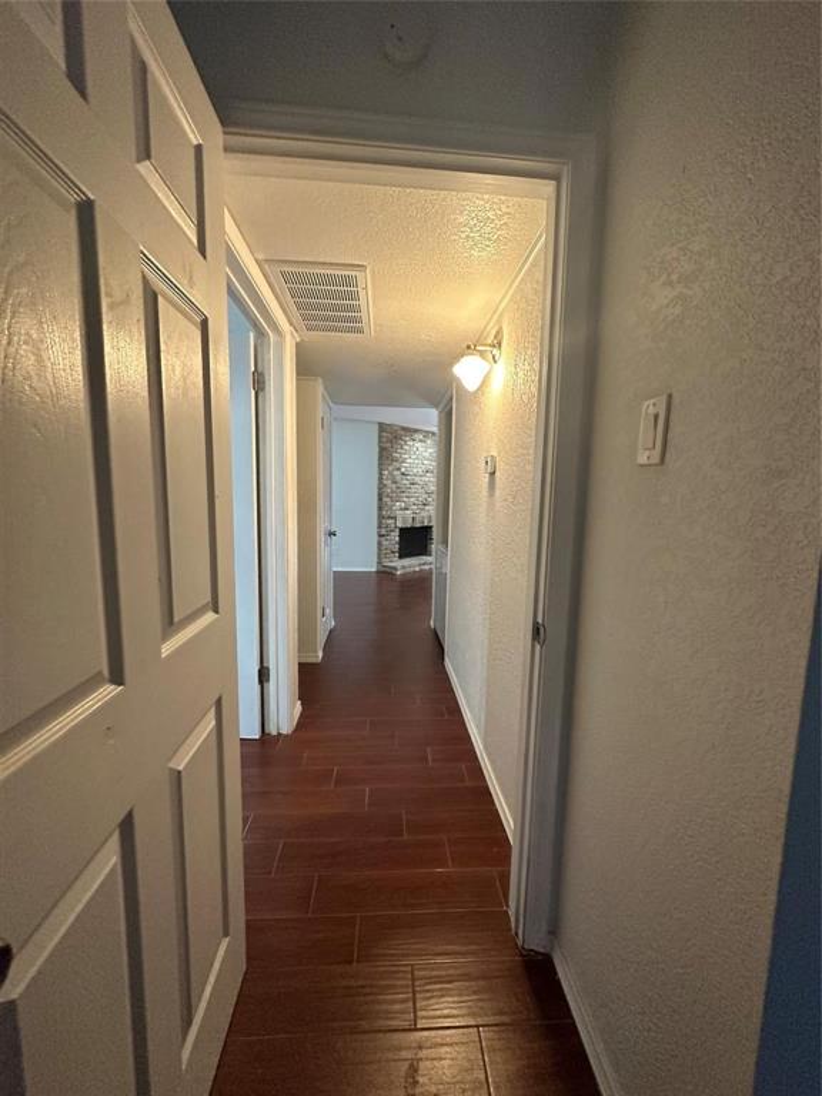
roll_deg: -1.4
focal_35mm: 14
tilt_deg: -7.8
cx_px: 411
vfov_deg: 102.1
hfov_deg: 85.7
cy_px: 548
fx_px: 443
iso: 500
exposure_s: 1/60
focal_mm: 2.22
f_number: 2.2
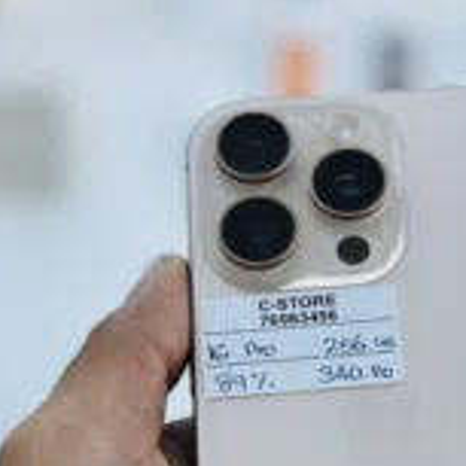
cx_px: 353
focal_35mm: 111
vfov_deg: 15.4
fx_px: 1691
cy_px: 478
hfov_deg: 15.6
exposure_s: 1/830
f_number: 1.78
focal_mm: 6.86
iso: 80
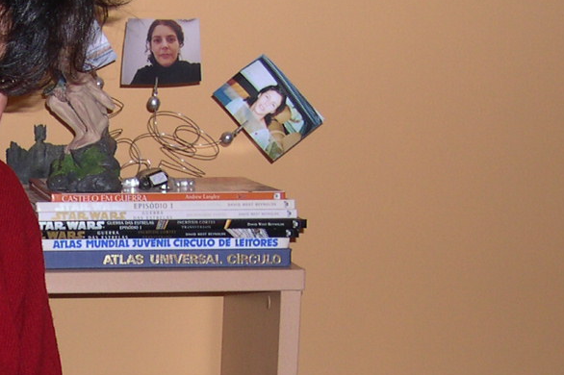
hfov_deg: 18.2
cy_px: 396
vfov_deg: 12.5
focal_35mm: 108
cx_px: -77
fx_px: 1691
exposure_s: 1/60
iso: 100
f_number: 2.8
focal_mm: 8
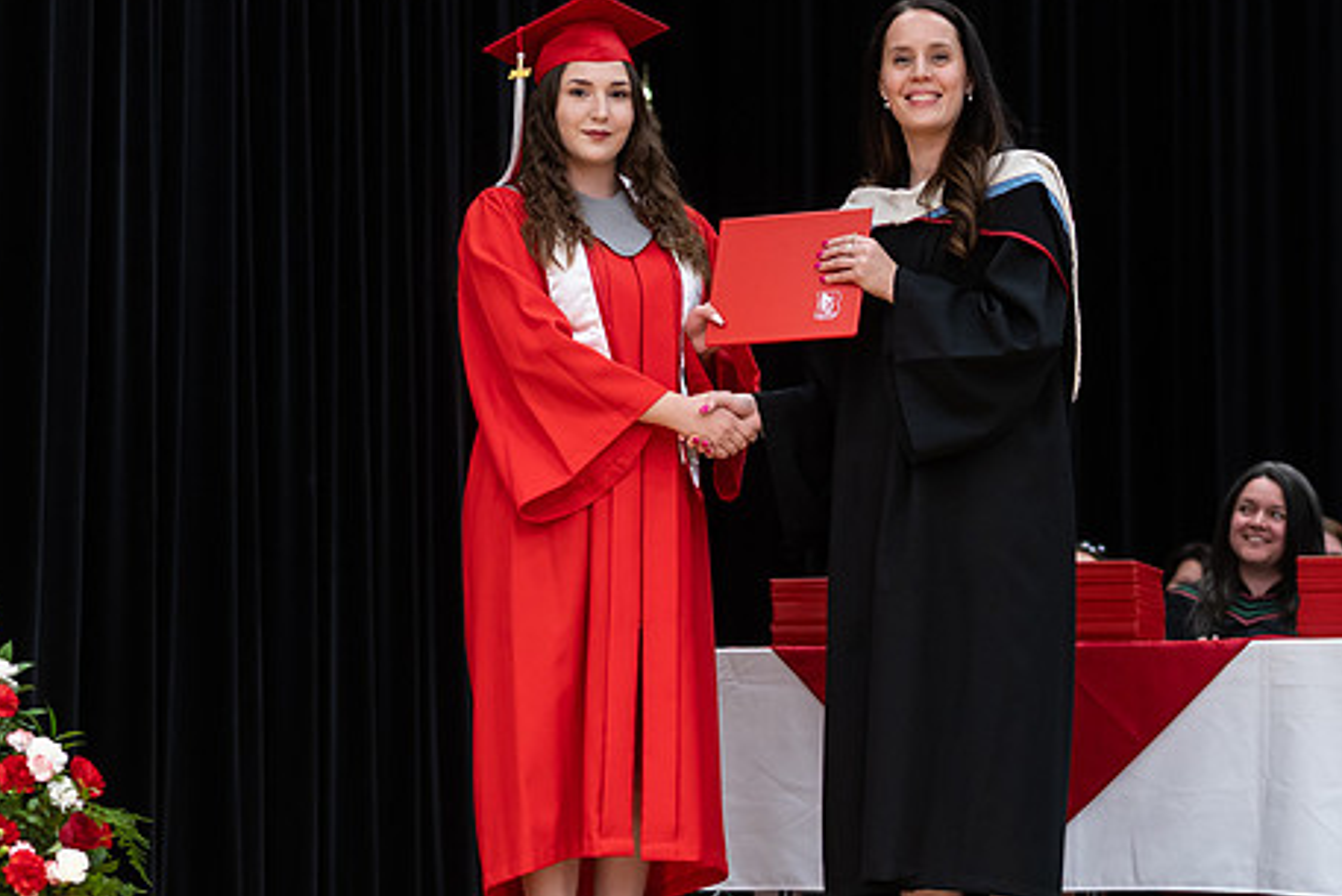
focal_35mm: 139
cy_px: 582
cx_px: 786
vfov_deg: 9.9
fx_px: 5183
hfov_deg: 14.7
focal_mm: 85
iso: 1000
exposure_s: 1/200
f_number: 2.8
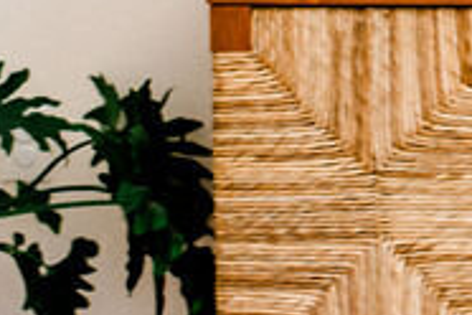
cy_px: -248
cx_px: 902
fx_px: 3894
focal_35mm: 297
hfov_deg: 6.7
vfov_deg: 4.6
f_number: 2.8
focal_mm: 50
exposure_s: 1/20
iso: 80
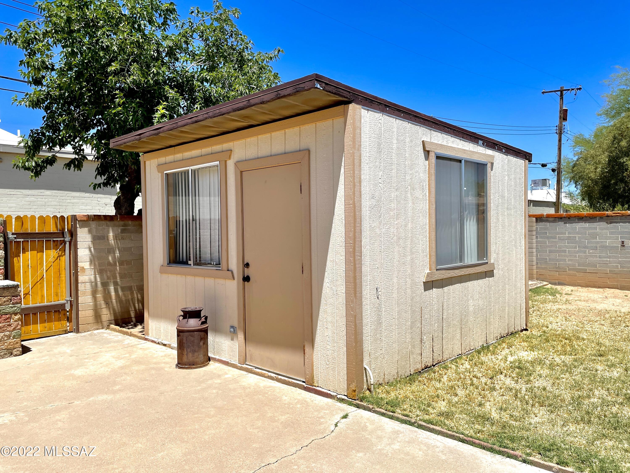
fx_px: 473
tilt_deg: -0.5
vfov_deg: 53.1
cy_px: 236
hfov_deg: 67.3
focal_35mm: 26
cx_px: 315
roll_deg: +1.1
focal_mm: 4.2
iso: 32
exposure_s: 1/4651
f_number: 1.6
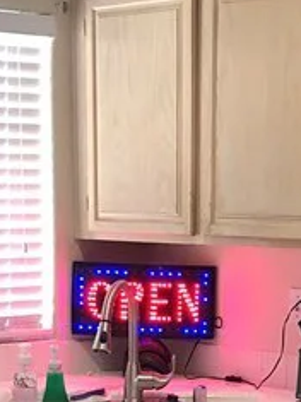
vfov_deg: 15.3
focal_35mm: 122
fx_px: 1416
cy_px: 542
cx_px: 186
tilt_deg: -14.7
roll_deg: +0.4
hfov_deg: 12.1
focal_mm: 3.99
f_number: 1.8
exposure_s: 1/15
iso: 64
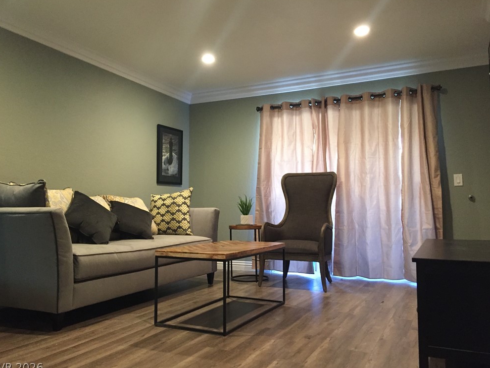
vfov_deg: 46.8
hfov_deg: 60.0
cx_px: 243
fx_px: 425
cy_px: 185
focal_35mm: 30
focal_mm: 4.15
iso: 250
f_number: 2.2
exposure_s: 1/24
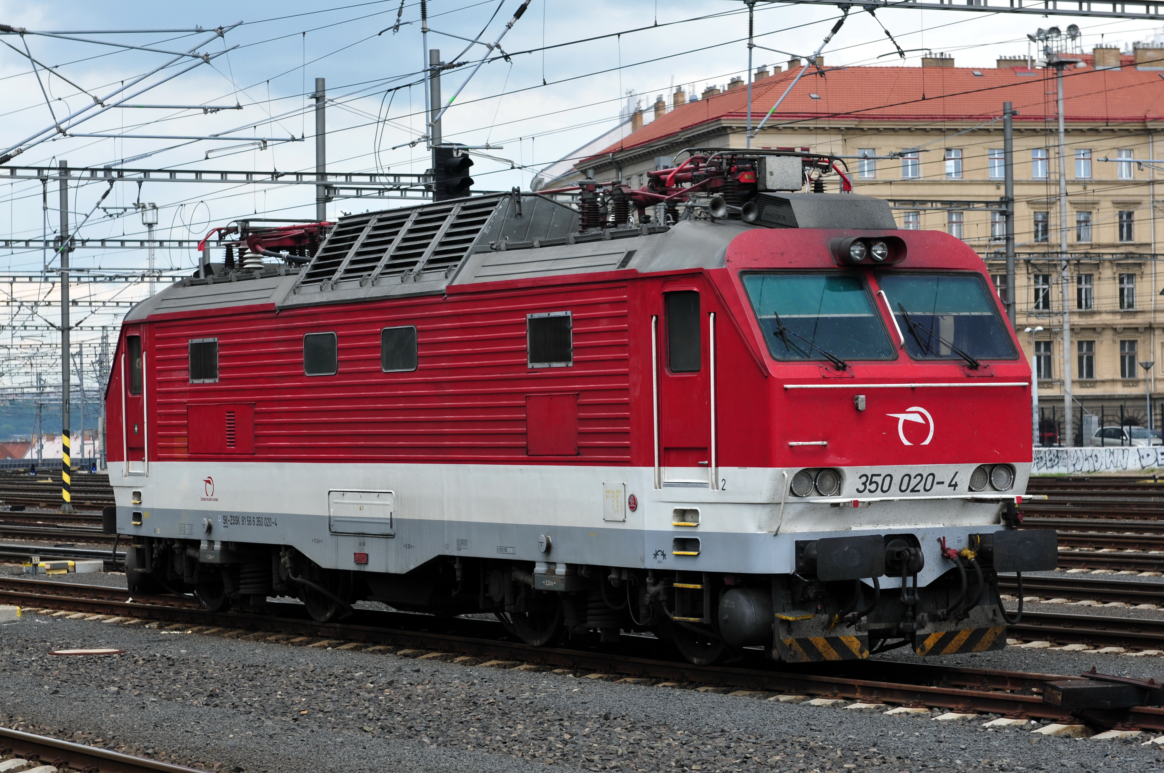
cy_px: 386
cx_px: 582
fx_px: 3391
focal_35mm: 105
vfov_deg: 13.0
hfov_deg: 19.5
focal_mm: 70
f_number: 7.1
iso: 200
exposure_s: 1/200
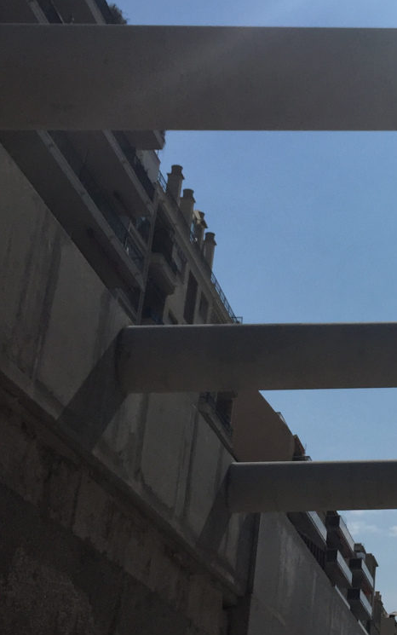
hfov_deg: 17.8
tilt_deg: +29.6
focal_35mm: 66
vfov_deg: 31.0
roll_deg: +0.2
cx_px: 578
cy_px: 245
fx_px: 1142
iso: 40
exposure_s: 1/13333
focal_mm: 4.15
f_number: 2.2
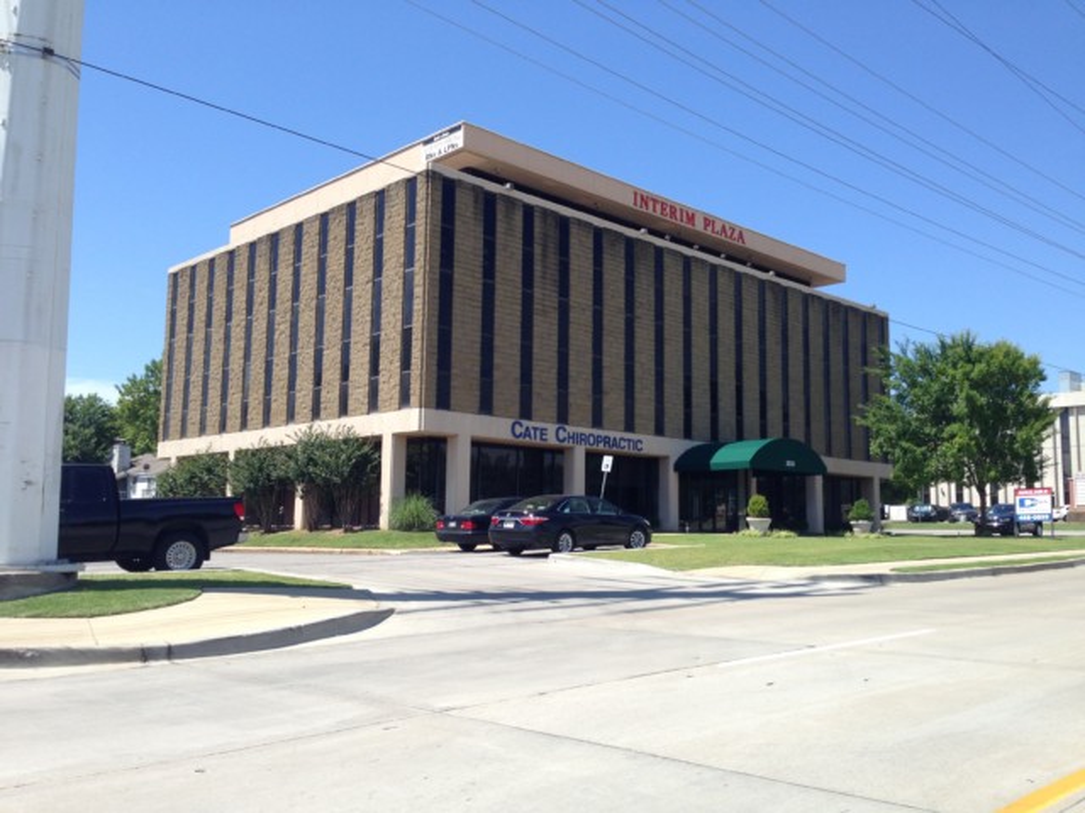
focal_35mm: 33
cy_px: 406
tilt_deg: +7.0
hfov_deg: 55.4
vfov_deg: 42.9
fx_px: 1034
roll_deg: -2.0
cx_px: 542
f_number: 2.4
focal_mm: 4.12
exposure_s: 1/1130
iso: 50
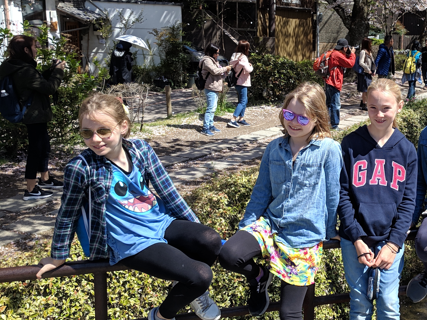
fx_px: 580
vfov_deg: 30.8
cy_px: 139
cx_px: 385
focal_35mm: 47
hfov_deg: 37.7
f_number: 2
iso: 50
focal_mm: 4.67
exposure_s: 1/1292
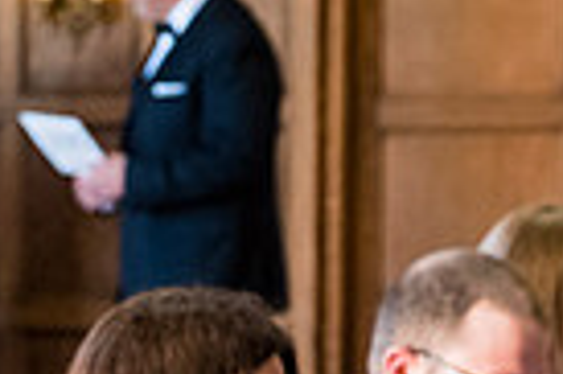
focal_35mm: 310
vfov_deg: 4.4
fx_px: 4842
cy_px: 725
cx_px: -140
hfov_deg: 6.6
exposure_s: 1/50
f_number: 4
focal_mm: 48.4
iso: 1600
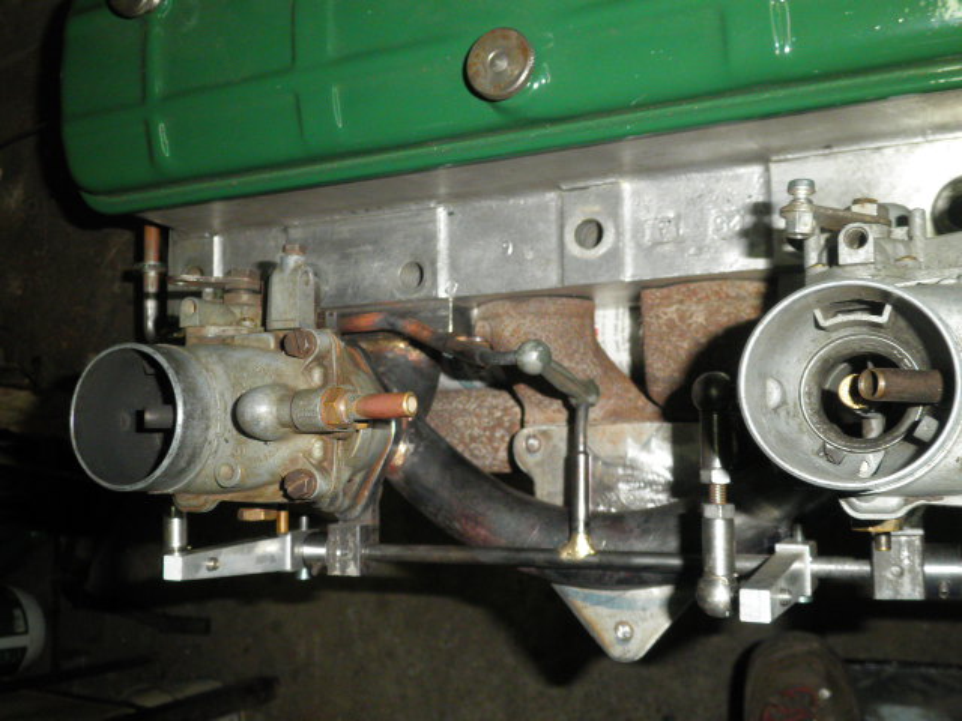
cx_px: 481
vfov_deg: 39.7
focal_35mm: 36
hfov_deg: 51.4
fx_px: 1000
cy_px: 360
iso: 160
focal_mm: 6.4
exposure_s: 1/50
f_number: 3.1
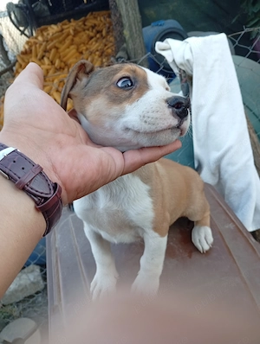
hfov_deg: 51.5
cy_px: 172
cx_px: 130
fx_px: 270
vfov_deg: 65.2
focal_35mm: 27
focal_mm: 3.98
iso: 62
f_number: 1.8
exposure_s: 1/50
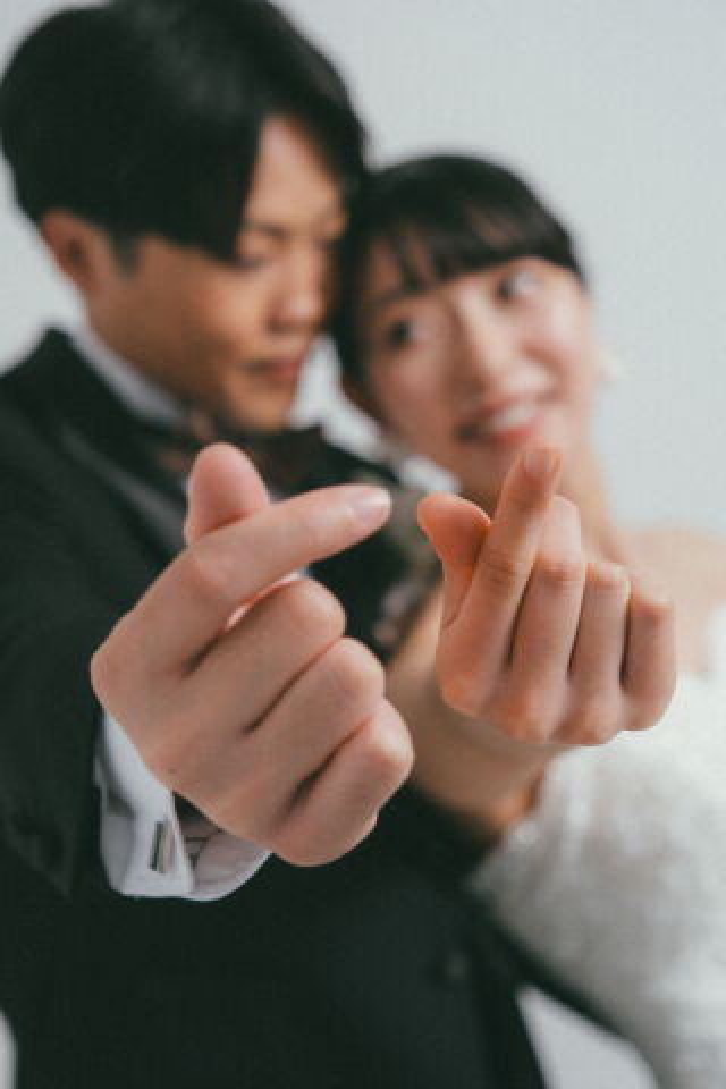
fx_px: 1694
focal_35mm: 56
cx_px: 363
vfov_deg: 35.6
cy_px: 544
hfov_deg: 24.2
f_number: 2.8
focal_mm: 37.6
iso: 400
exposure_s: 1/125
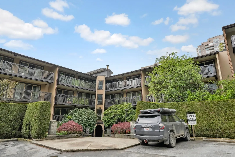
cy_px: 78
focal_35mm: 22
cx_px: 118
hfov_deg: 78.1
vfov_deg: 56.8
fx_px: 145
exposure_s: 1/200
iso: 100
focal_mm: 22.2
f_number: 6.3
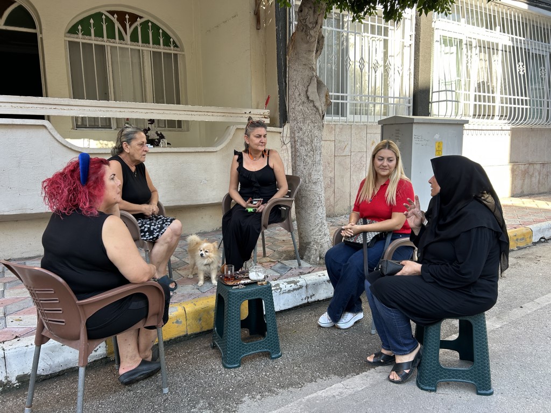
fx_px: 414
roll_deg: +1.2
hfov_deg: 67.3
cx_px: 276
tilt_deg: -6.8
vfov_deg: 53.1
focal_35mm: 26
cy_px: 206
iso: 50
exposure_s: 1/355
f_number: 1.5
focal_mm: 5.7
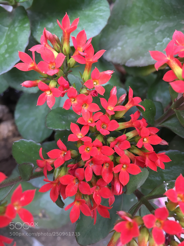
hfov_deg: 48.2
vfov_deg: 61.7
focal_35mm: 29
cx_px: 92
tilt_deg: -51.6
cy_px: 123
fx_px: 206
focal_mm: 4.15
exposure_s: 1/33
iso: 100
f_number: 2.2
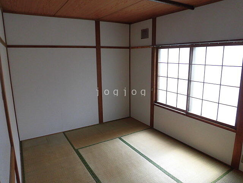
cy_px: 92
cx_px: 122
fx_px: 168
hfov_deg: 71.6
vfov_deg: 56.8
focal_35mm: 24
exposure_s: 1/160
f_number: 3.1
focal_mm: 4.3
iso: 100
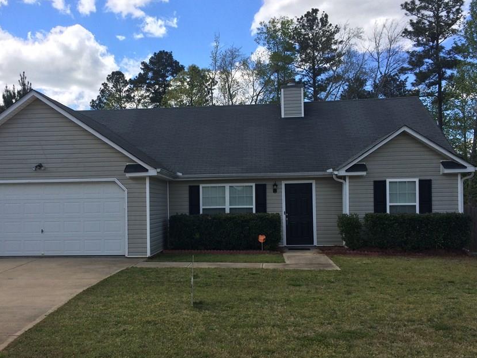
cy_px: 203
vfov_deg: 39.6
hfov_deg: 51.2
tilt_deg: -2.8
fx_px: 496
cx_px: 202
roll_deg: +3.0
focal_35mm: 36
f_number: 2.2
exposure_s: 1/1786
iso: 32
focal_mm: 4.15
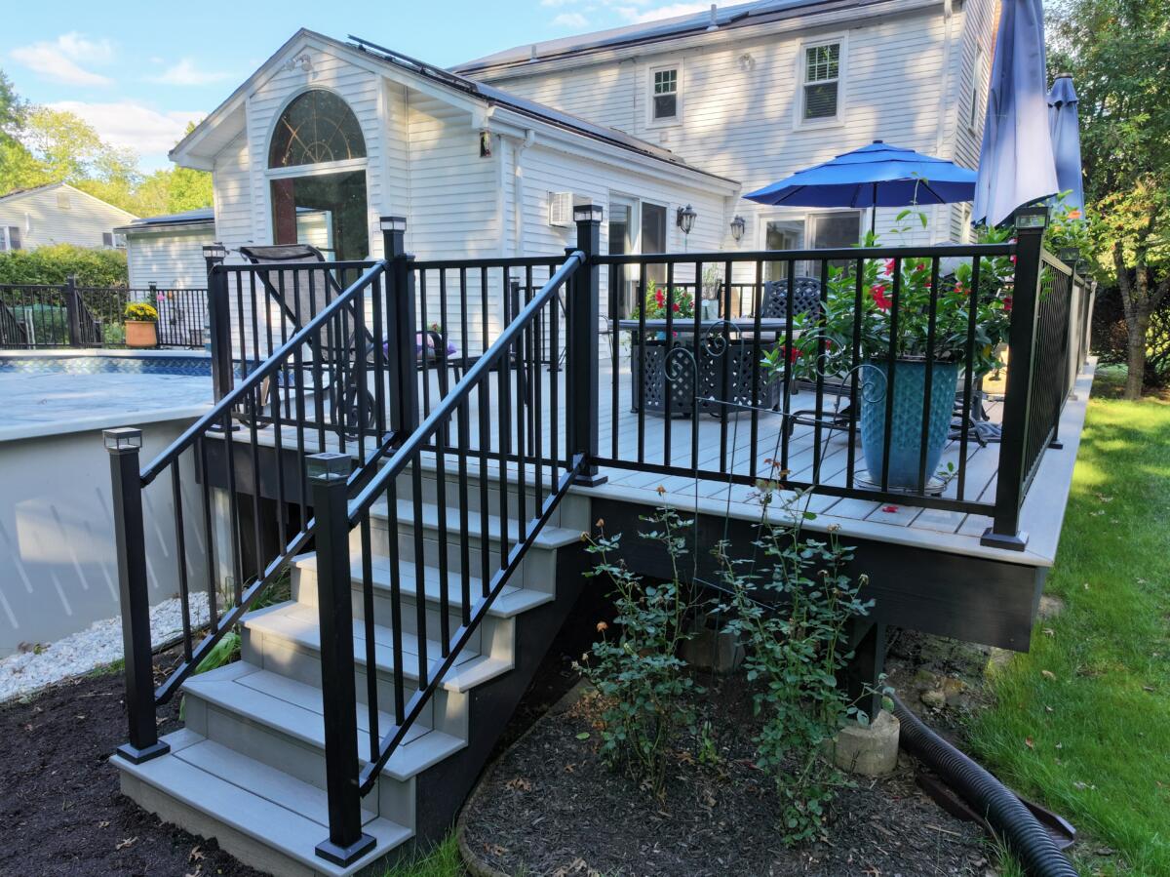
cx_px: 585
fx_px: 811
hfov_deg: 71.6
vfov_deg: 56.8
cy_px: 438
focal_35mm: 24
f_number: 2.8
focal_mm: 12.29
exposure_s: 1/60
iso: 100
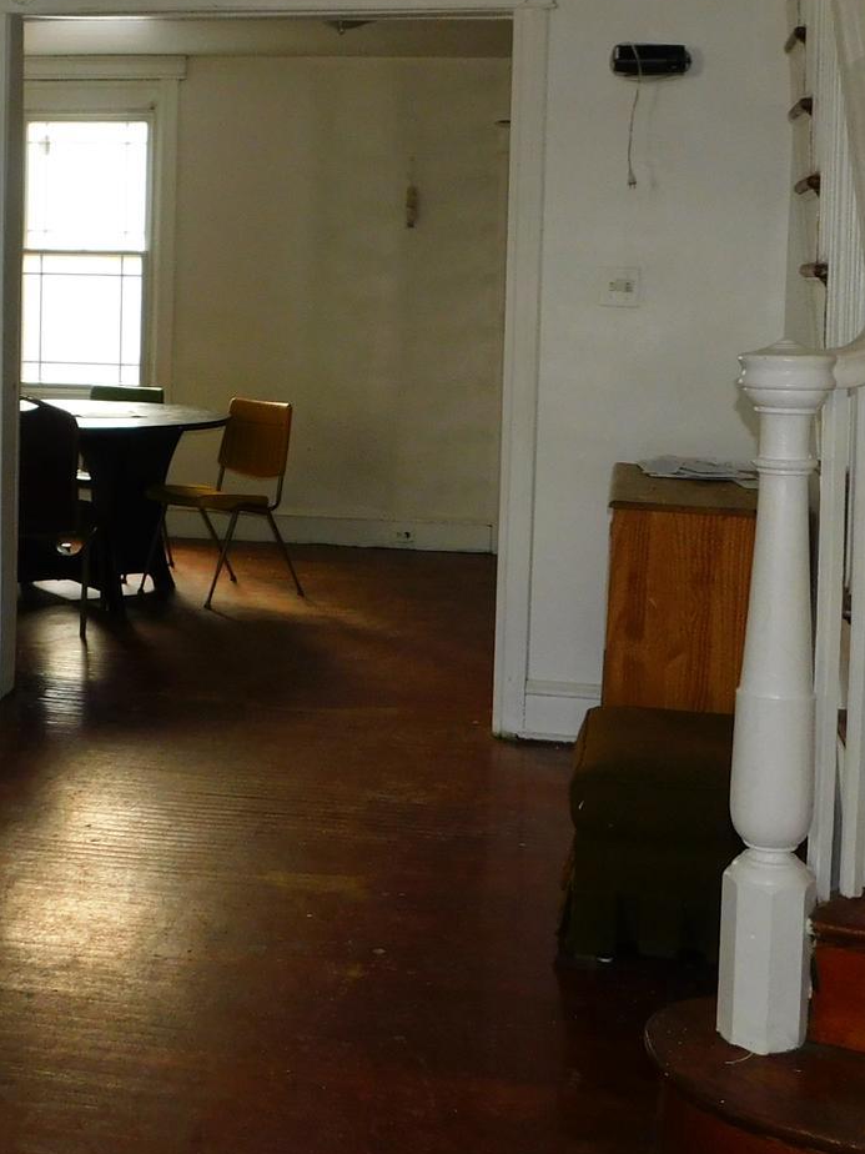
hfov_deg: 28.4
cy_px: 401
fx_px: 1699
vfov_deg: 37.2
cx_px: 297
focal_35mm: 51
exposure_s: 1/30
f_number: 3
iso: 200
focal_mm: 4
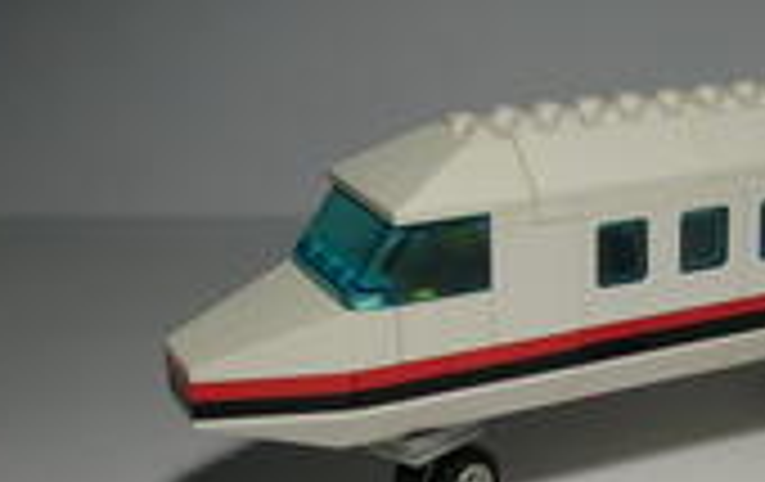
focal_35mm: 76
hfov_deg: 25.8
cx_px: 747
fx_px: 1588
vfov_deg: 17.2
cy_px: 349
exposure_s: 1/22
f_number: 4.9
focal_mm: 5.7
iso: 50
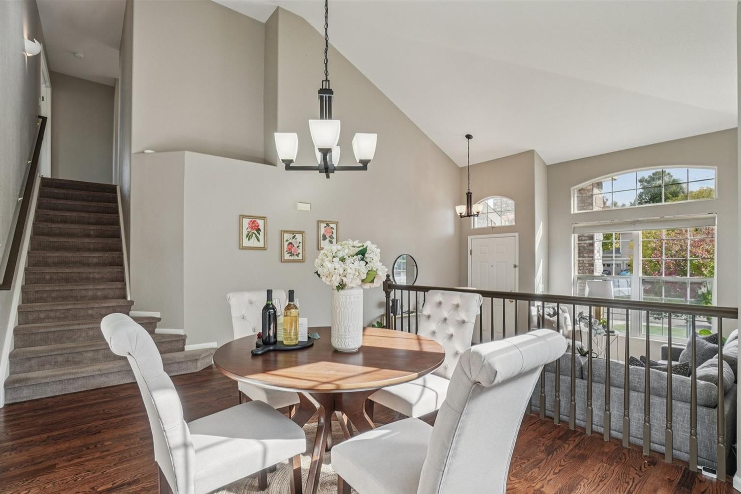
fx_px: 329
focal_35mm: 16
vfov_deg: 73.7
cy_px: 263
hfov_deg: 96.7
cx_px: 367
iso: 400
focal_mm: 10
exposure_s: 1/125
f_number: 8
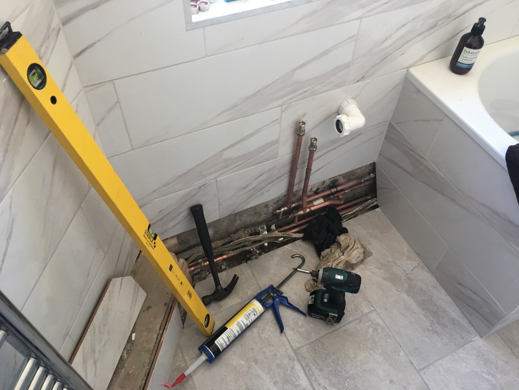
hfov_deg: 61.7
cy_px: 195
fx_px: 435
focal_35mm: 29
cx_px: 260
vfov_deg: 48.2
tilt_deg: -50.7
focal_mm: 4.15
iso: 32
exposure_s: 1/17
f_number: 2.2
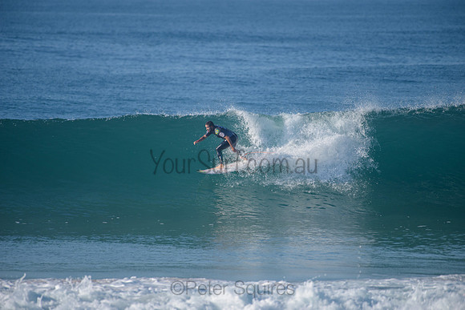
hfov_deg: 4.1
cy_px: 155
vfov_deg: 2.8
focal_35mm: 500
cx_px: 232
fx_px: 6460
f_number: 5.6
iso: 320
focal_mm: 500
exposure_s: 1/2000
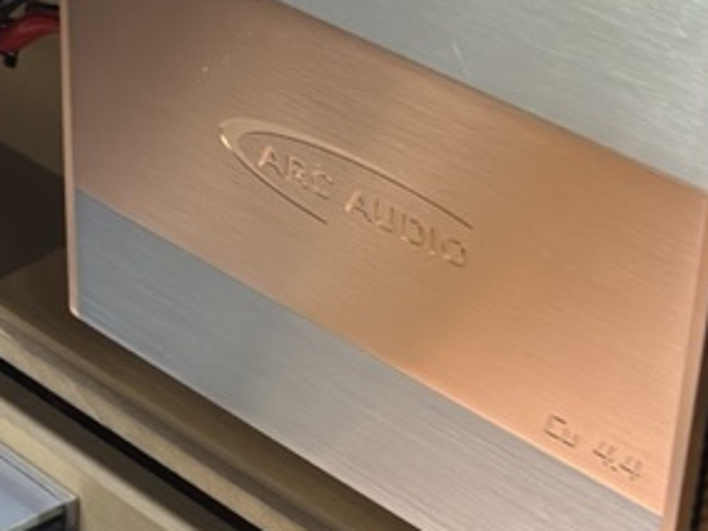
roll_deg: +5.1
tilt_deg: -37.2
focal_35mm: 126
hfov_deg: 15.0
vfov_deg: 11.6
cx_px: -187
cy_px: 586
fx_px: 2577
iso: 250
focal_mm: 6.76
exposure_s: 1/50
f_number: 1.78
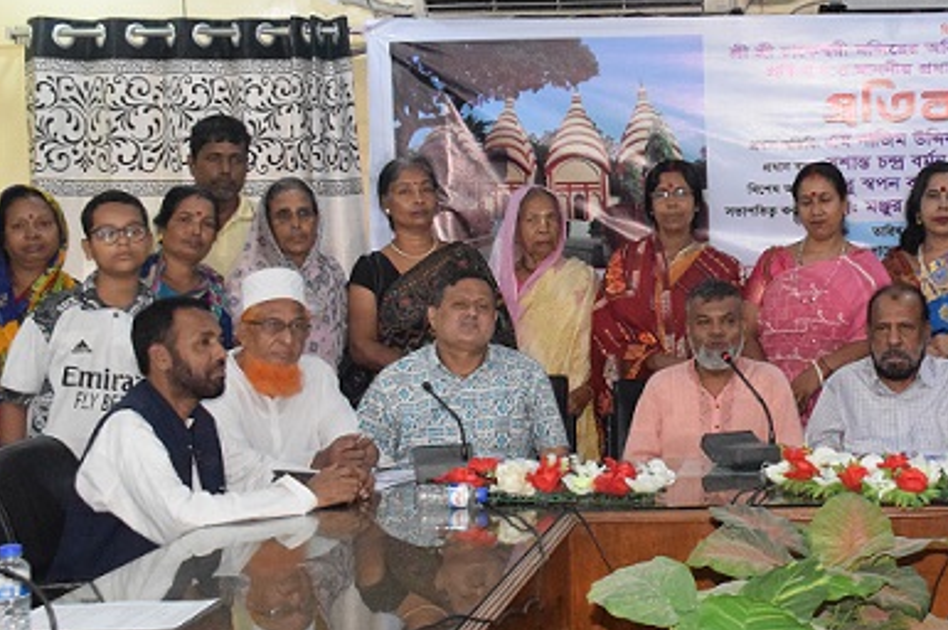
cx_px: 822
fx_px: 1921
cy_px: 281
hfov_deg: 26.9
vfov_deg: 18.6
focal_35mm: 73
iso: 5000
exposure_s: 1/160
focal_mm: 26
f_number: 8
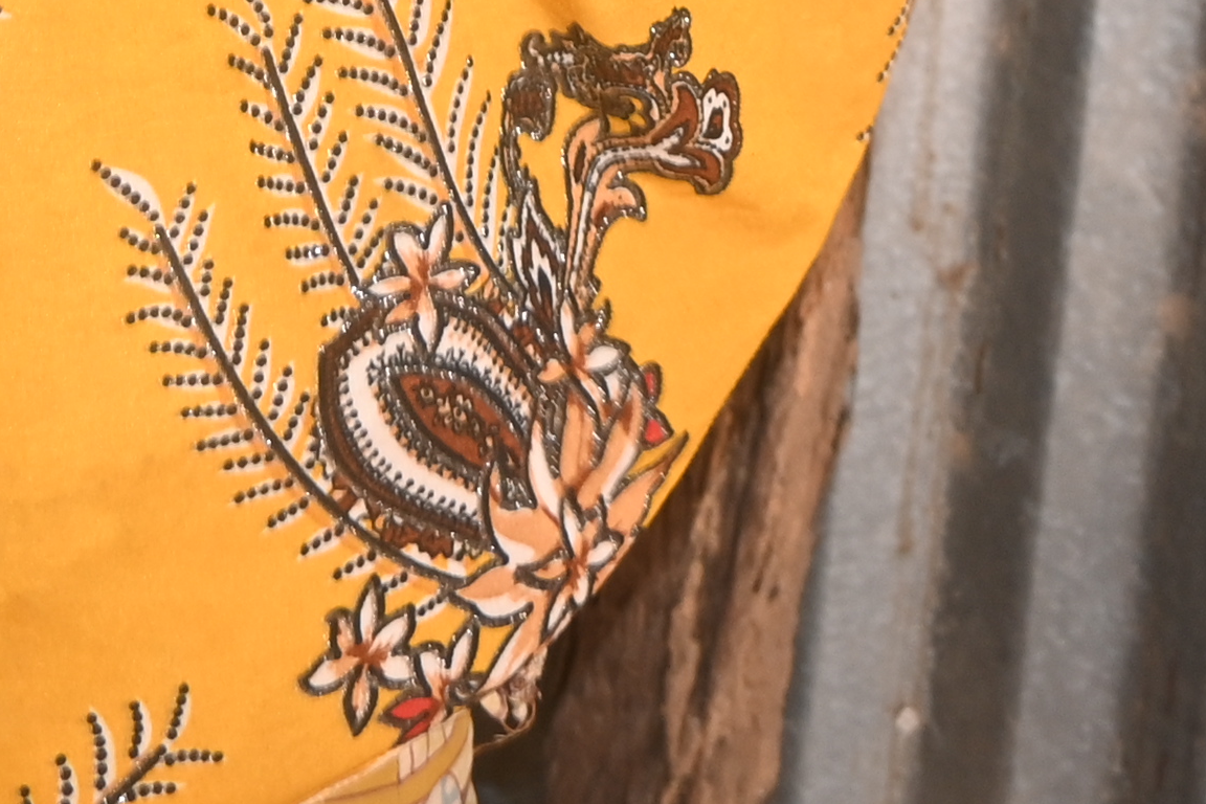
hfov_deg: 17.6
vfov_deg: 10.8
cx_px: 866
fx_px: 3886
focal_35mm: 116
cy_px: -826
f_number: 3.5
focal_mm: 16
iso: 280
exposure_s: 1/60
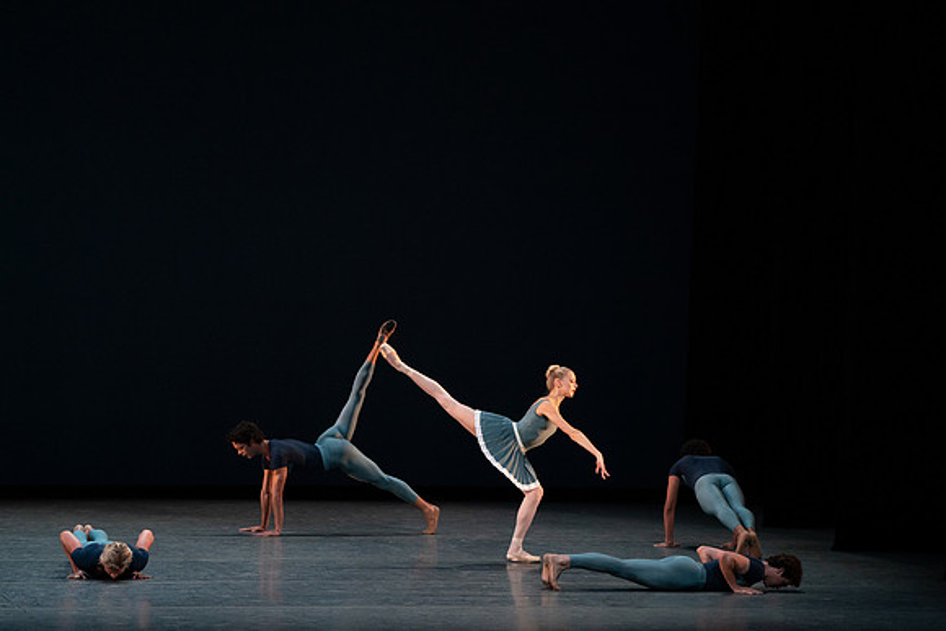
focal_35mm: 209
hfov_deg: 9.8
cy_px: 316
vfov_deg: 6.6
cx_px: 473
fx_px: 5493
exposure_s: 1/400
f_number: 7.1
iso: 5000
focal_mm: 209
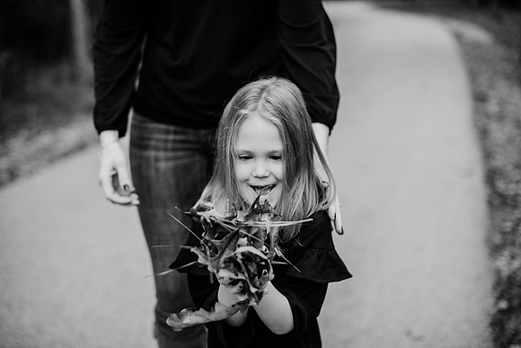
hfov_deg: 39.6
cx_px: 260
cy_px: 174
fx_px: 724
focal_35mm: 50
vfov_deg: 27.0
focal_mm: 50
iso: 320
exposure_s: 1/800
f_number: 2.2
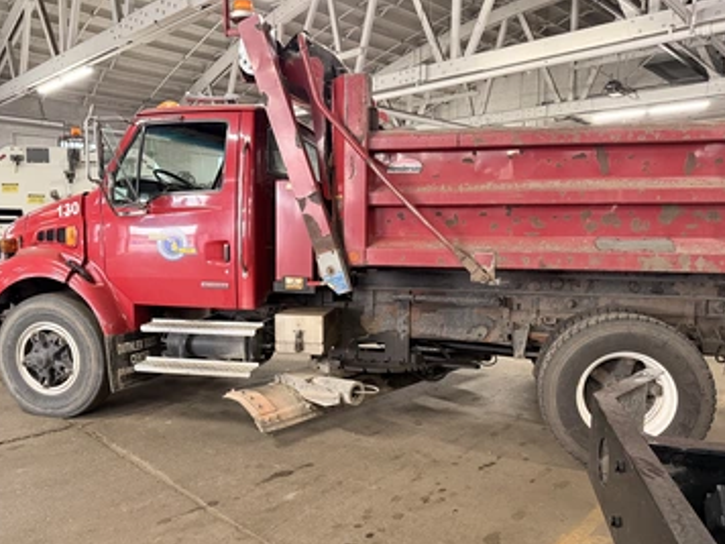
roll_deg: +0.1
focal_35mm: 27
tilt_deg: -4.9
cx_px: 360
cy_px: 285
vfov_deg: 51.3
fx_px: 565
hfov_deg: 65.3
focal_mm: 6.76
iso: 640
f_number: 1.78
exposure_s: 1/40
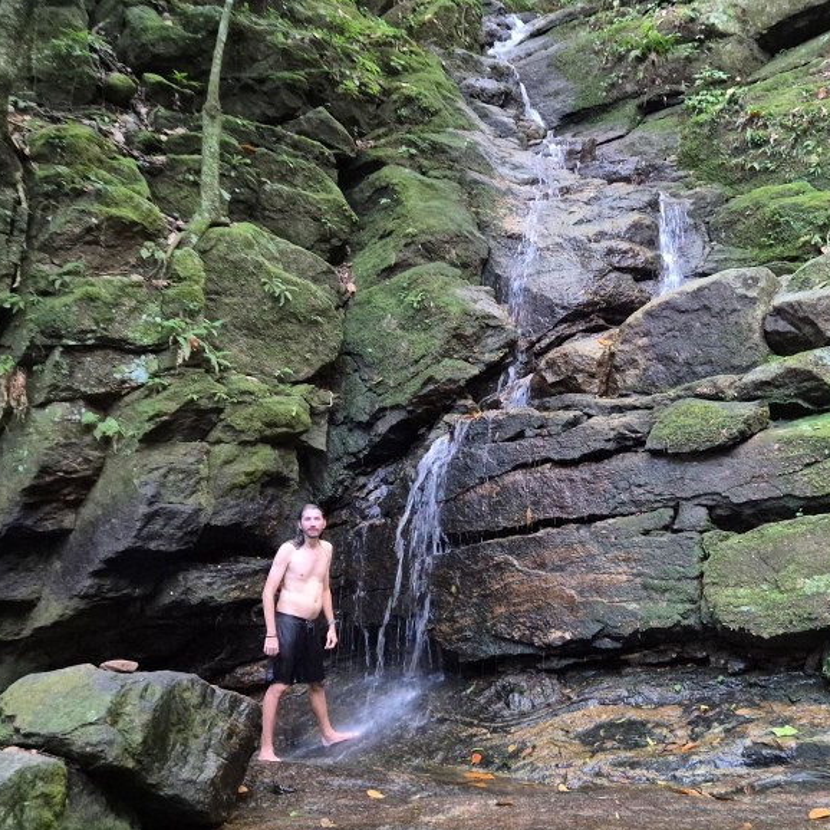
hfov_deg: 44.9
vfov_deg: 45.7
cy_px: 516
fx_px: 977
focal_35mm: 36
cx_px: 590
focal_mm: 5.4
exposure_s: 1/30
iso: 1600
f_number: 1.8
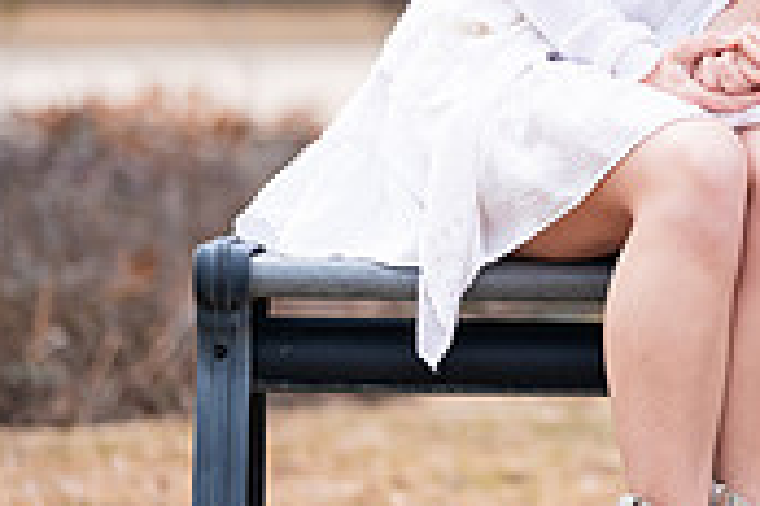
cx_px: 1070
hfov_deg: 5.5
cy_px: 55
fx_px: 7811
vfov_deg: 3.7
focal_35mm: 370
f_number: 2
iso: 100
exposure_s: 1/2500
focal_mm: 100
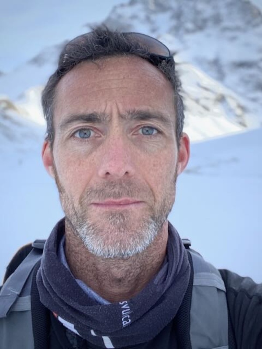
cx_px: 131
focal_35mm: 30
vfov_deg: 60.0
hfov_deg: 46.8
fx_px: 303
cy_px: 174
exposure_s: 1/225
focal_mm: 2.71
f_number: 2.2
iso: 25
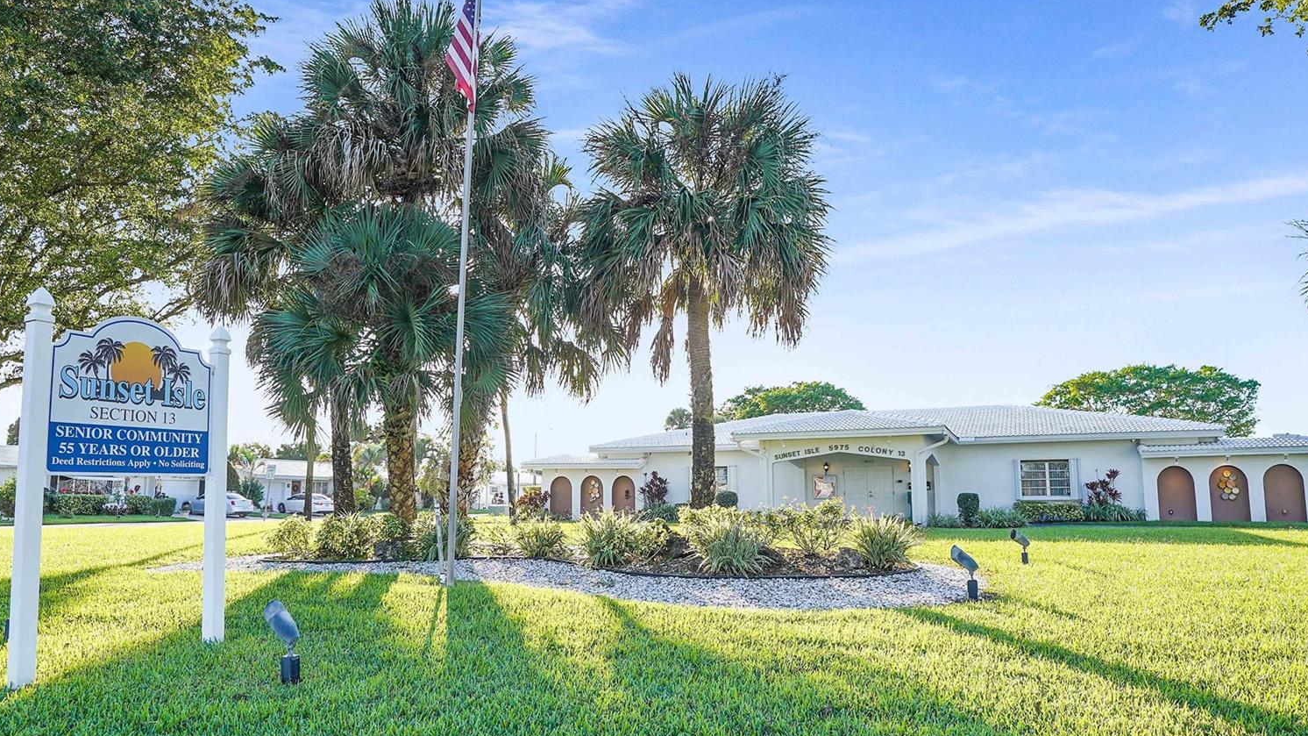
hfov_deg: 78.6
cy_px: 383
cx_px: 618
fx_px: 798
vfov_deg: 49.5
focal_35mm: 23
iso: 100
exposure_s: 1/320
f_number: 4
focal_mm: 16
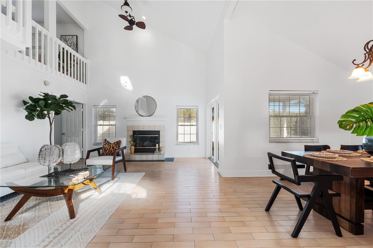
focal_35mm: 15
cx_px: 186
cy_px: 124
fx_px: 151
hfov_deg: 101.9
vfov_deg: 78.8
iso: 160
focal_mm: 14.6
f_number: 7.1
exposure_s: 1/6
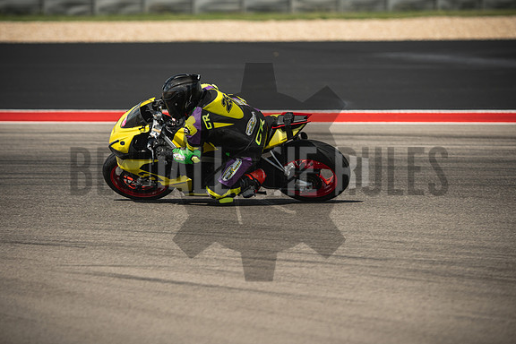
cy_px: 172
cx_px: 259
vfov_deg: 4.6
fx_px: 4328
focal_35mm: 302
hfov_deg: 6.8
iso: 160
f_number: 2.8
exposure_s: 1/1600
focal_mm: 200
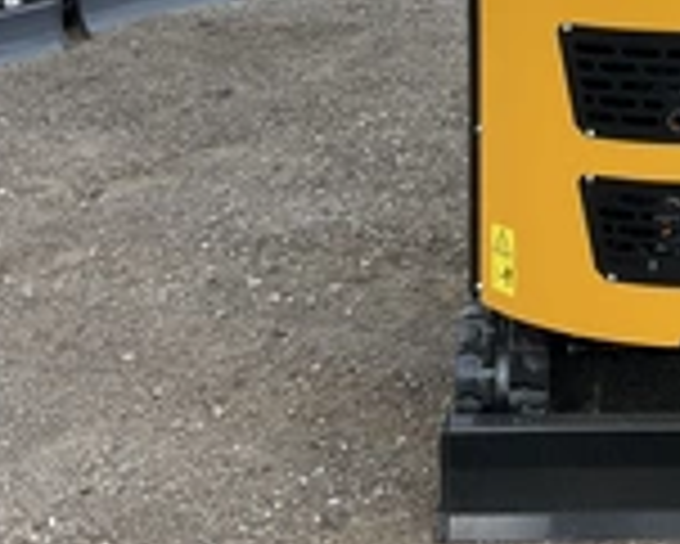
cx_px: 689
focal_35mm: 75
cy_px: -85
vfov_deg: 19.4
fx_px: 1510
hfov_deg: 24.2
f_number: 1.8
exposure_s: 1/620
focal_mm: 3
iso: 25
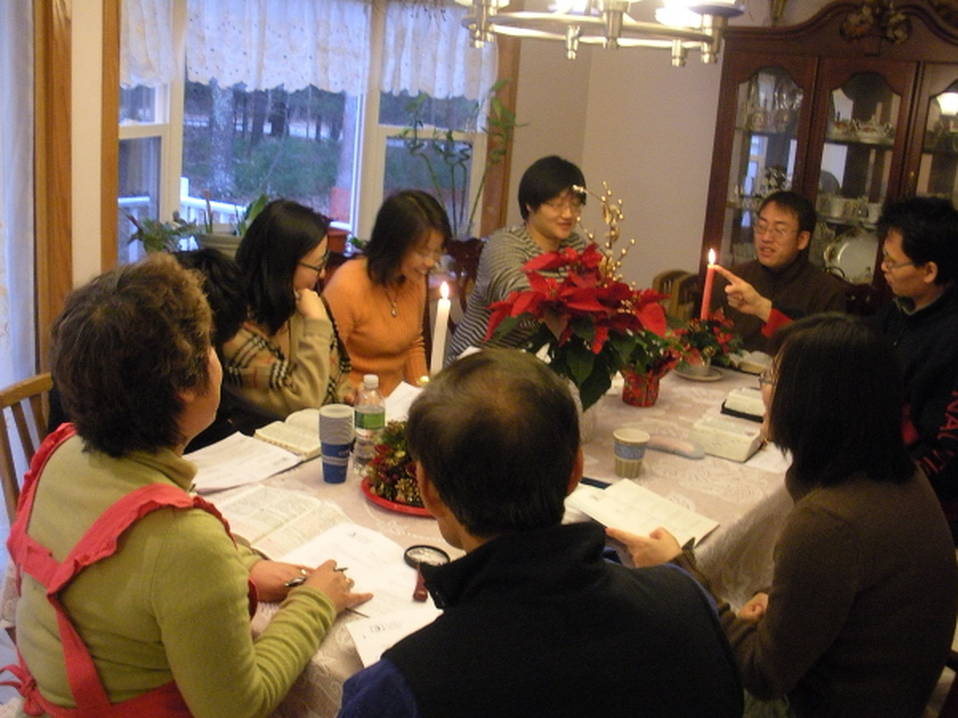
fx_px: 996
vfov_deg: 39.7
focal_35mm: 36
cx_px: 479
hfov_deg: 51.4
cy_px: 359
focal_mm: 6.3
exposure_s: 1/17.6
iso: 400
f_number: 3.5
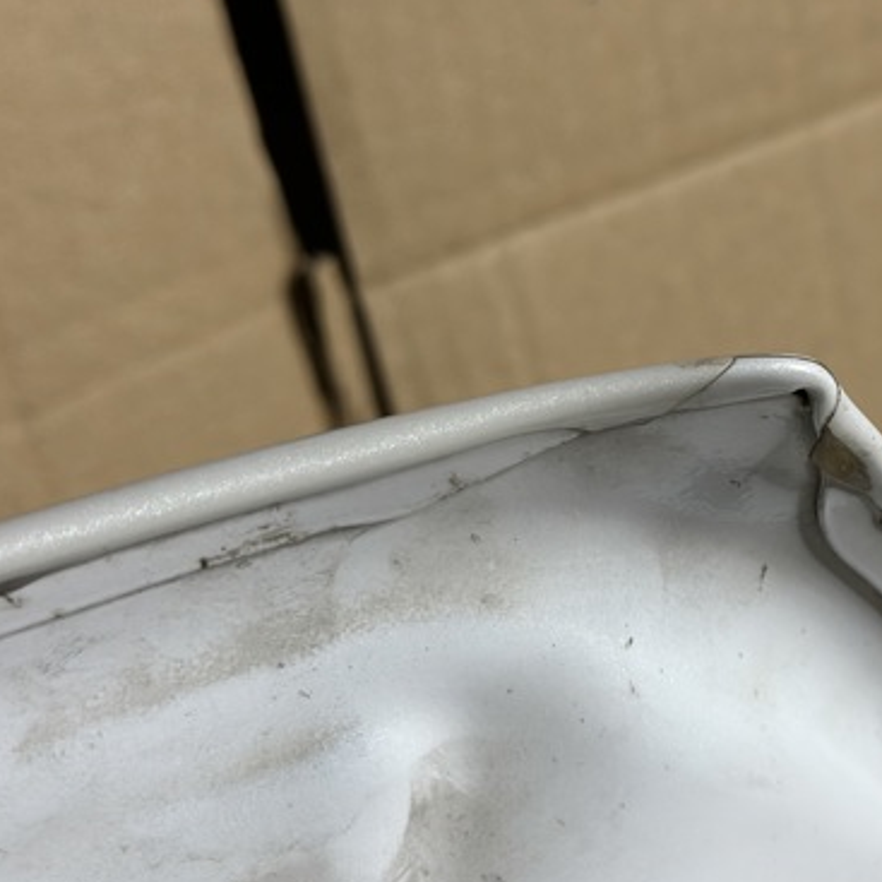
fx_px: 2133
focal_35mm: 74
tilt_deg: -28.6
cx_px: 719
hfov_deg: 23.0
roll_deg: +12.7
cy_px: 511
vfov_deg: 23.3
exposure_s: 1/100
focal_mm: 6.86
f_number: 1.78
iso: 125
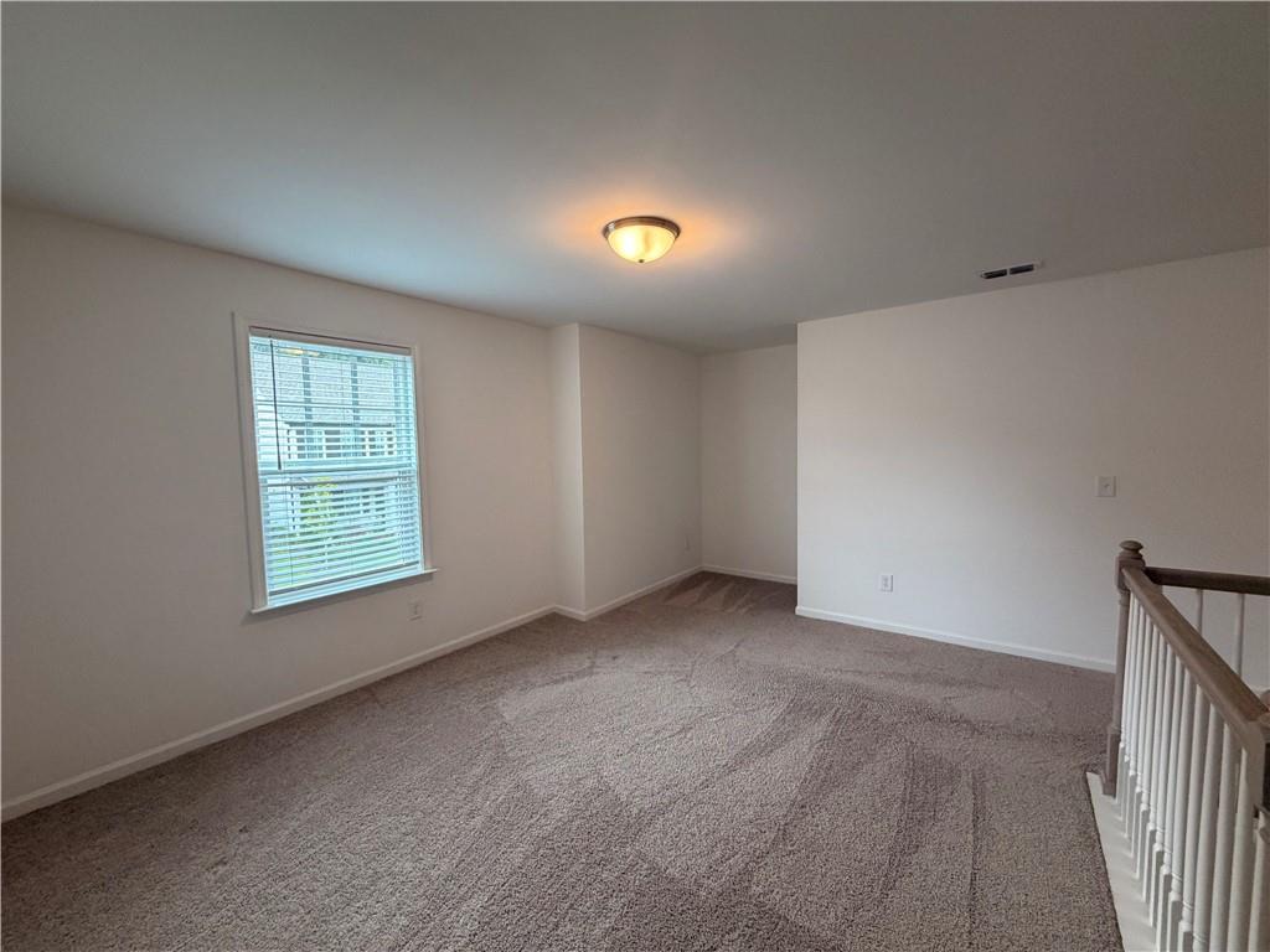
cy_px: 476
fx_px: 514
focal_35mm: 14
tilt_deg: -3.7
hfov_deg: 102.1
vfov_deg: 85.7
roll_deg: +1.3
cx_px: 635
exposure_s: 1/120
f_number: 2.2
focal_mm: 2.22
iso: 250
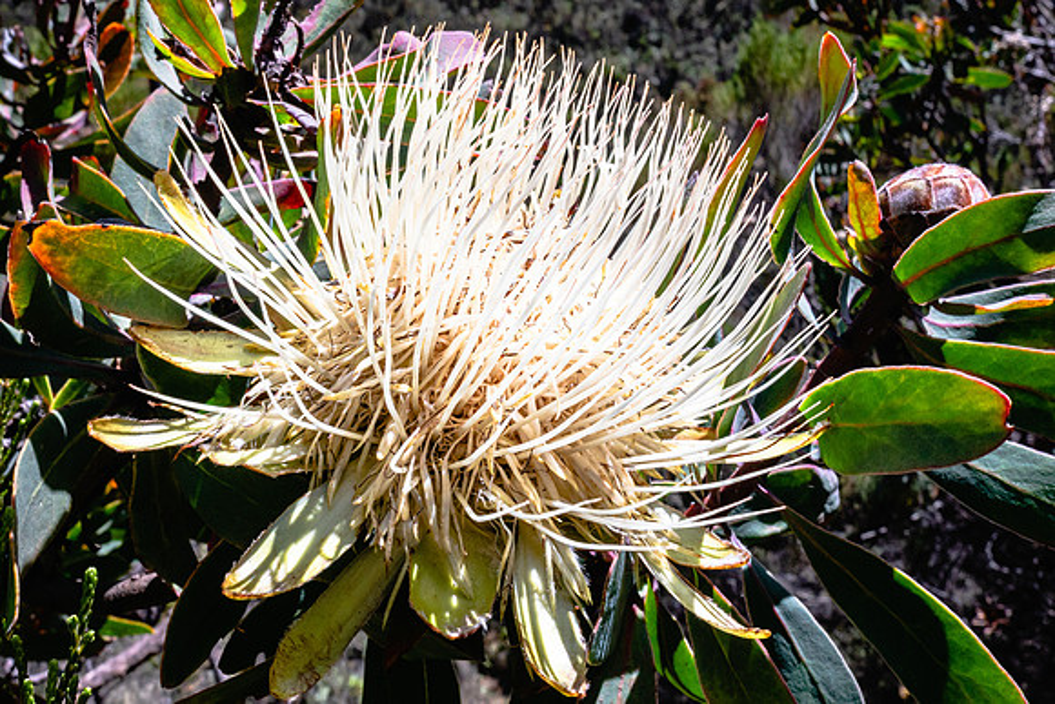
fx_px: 1150
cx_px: 545
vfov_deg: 34.0
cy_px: 327
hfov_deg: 49.3
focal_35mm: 39
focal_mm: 24
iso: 400
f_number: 18
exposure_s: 1/250
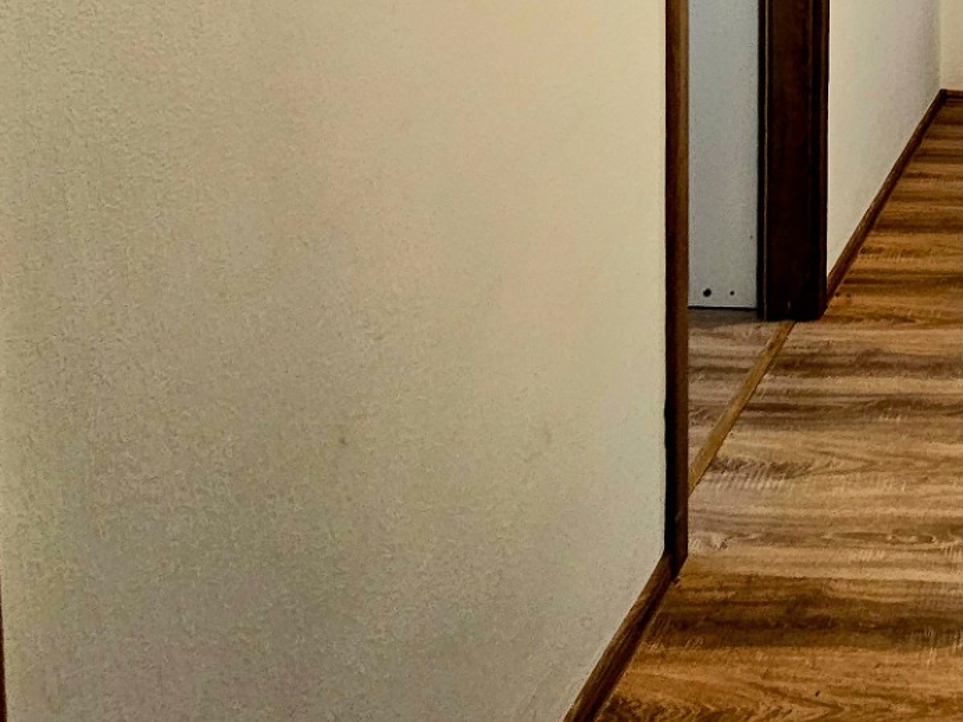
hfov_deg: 39.0
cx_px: 1130
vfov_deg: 32.3
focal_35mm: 36
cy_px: -158
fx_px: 1002
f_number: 2.2
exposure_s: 1/70.9
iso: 160
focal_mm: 2.2
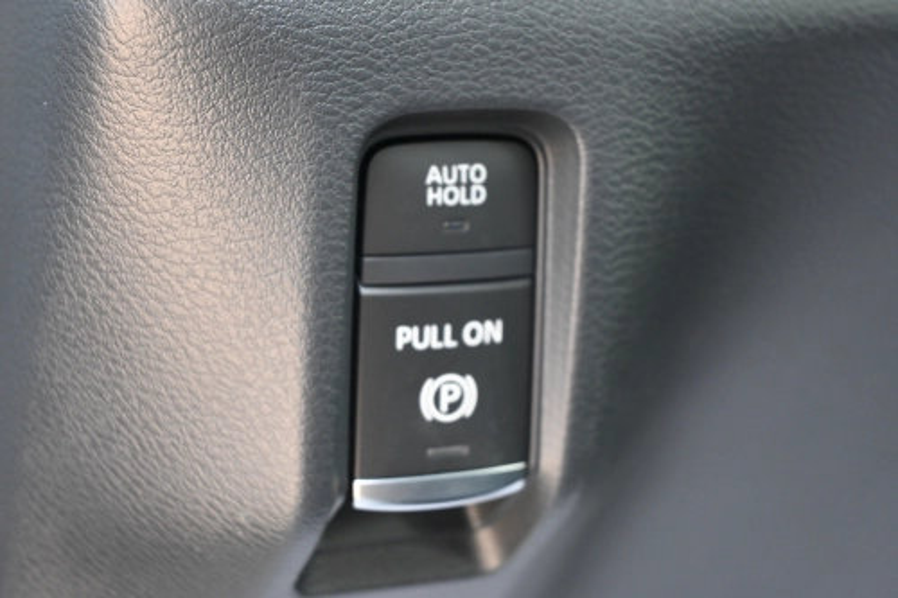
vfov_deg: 18.2
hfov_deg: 27.0
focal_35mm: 75
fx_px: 1870
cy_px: 299
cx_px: 449
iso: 2000
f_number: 6.3
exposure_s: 1/125
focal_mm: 50
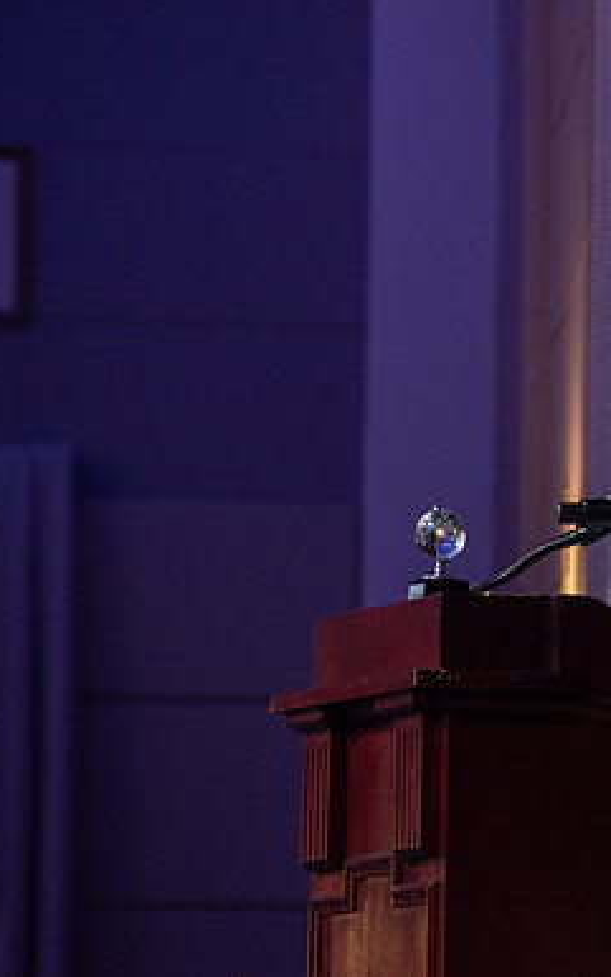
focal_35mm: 308
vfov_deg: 6.8
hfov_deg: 4.3
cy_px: 488
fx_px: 8197
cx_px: 677
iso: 2000
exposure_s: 1/250
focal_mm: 200
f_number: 4
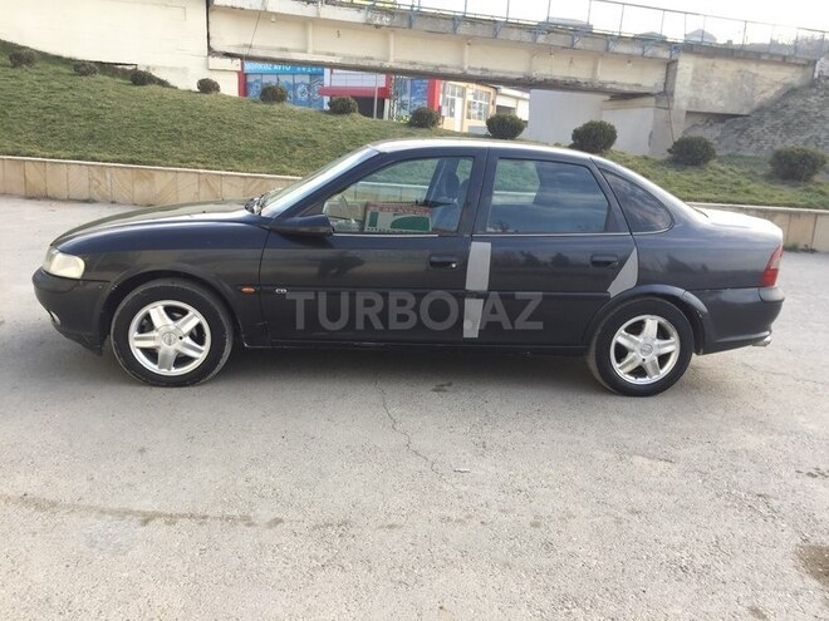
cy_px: 310
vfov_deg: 48.2
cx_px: 414
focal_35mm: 29
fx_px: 695
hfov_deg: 61.7
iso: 32
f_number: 2.2
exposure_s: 1/324
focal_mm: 4.15
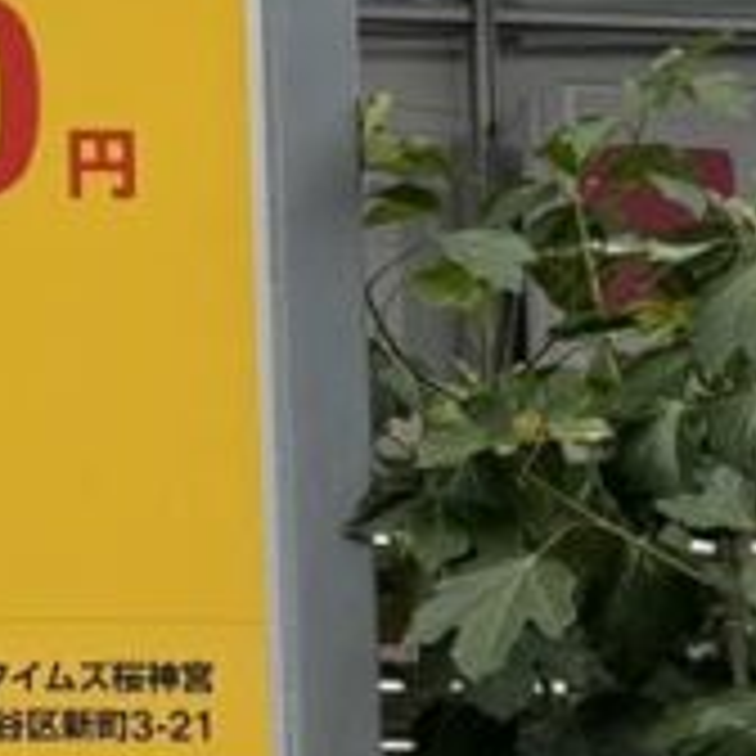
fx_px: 3187
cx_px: -1179
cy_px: 806
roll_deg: -0.3
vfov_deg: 13.3
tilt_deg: +4.6
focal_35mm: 129
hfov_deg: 11.0
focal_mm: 6.76
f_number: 1.78
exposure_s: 1/3425
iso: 80
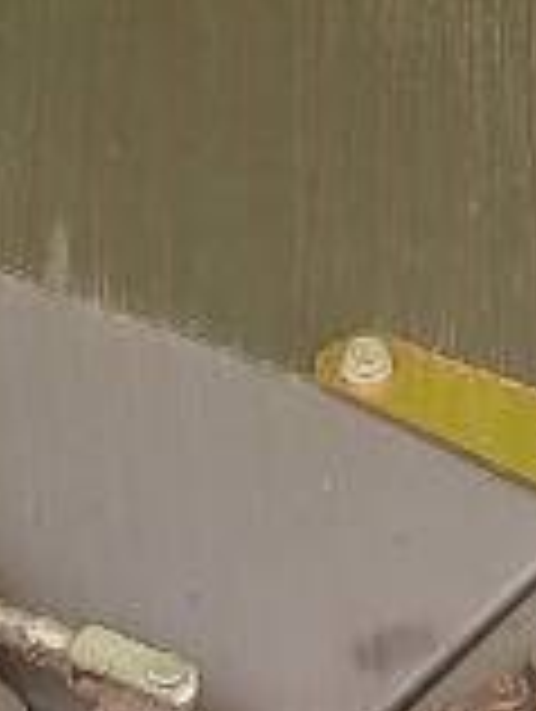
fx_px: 3336
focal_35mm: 162
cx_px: 464
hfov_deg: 9.2
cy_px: 1750
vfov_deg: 10.4
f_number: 1.8
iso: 50
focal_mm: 4.65
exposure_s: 1/100
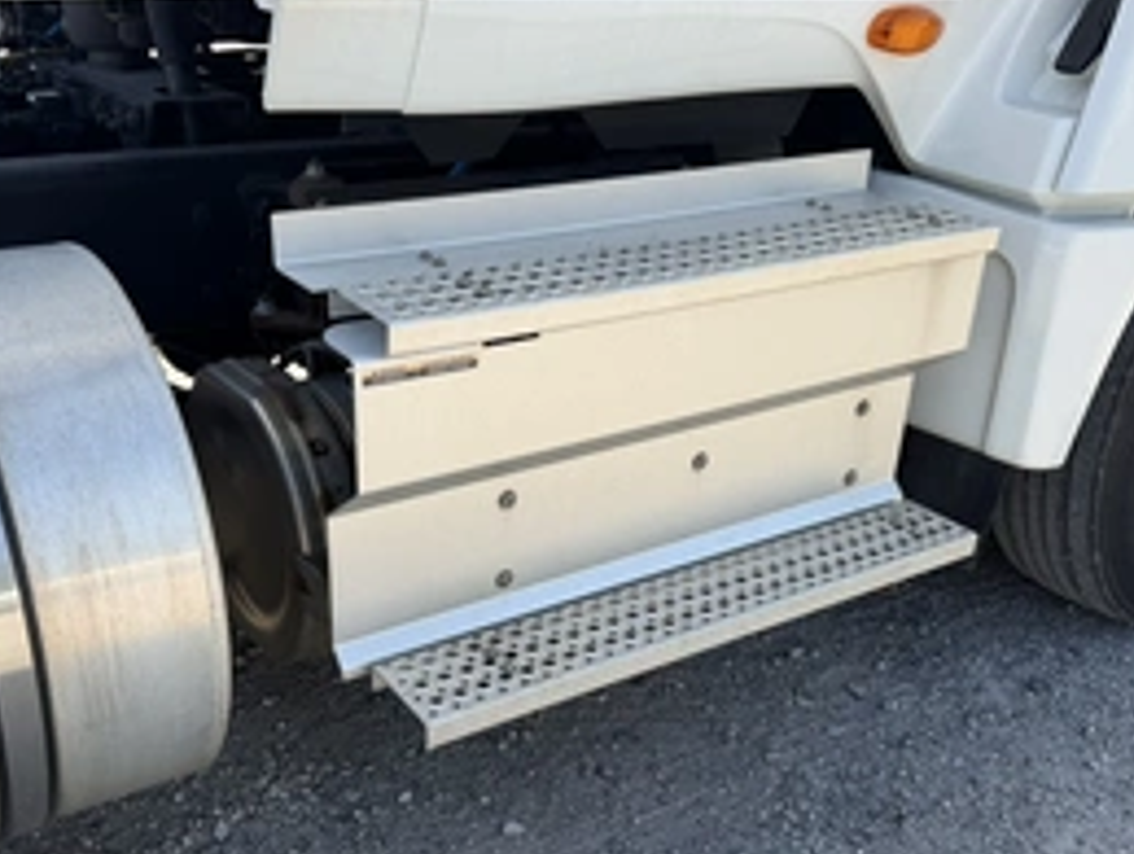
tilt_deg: -23.3
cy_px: 539
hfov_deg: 50.1
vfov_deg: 38.5
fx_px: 1214
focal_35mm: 37
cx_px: 560
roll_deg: -3.2
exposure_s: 1/1855
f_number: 1.78
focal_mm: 6.76
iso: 80
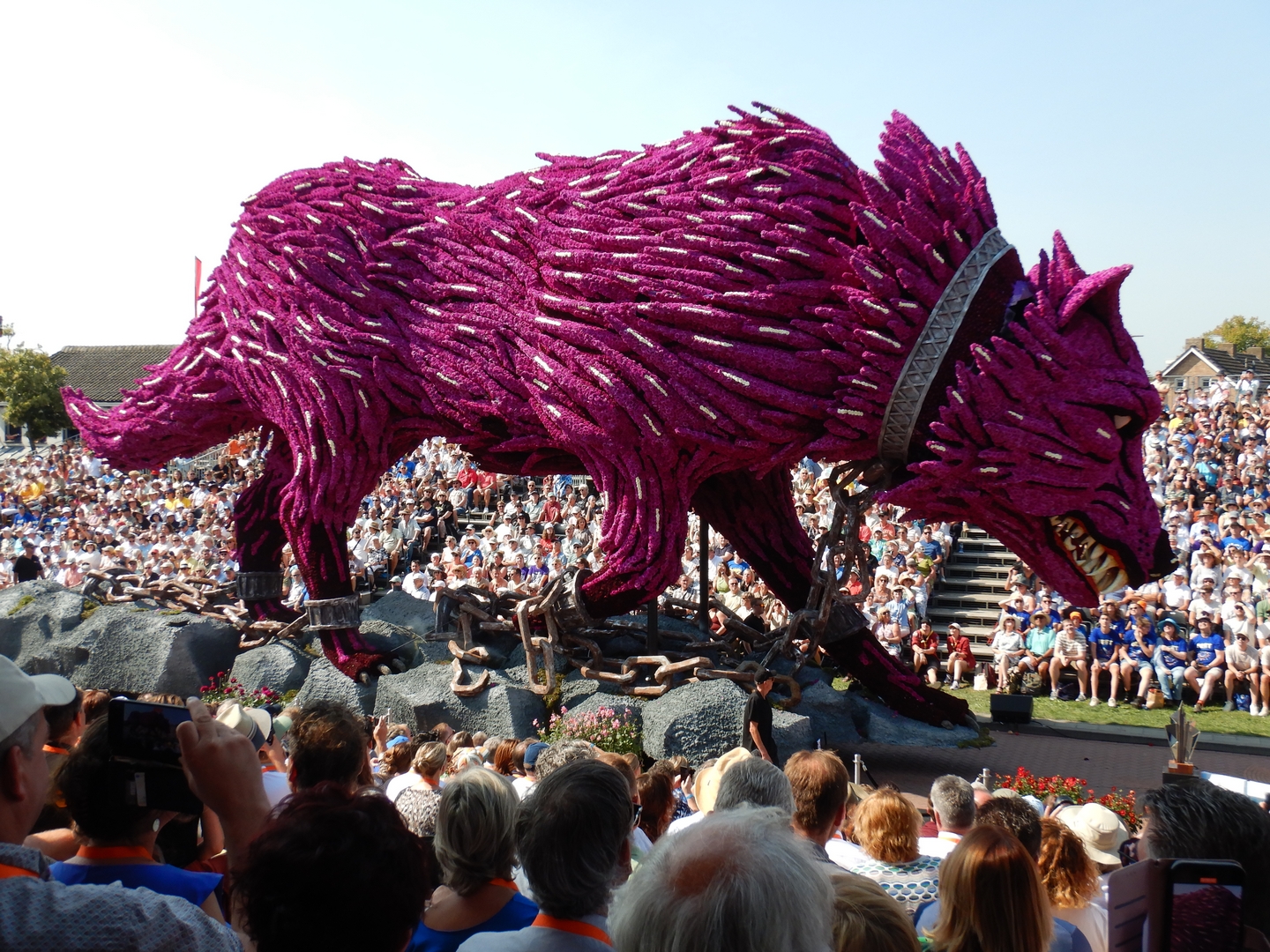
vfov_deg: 41.8
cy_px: 476
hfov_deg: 54.0
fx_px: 1247
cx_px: 635
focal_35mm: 34
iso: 125
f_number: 4.2
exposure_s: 1/400
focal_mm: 6.1
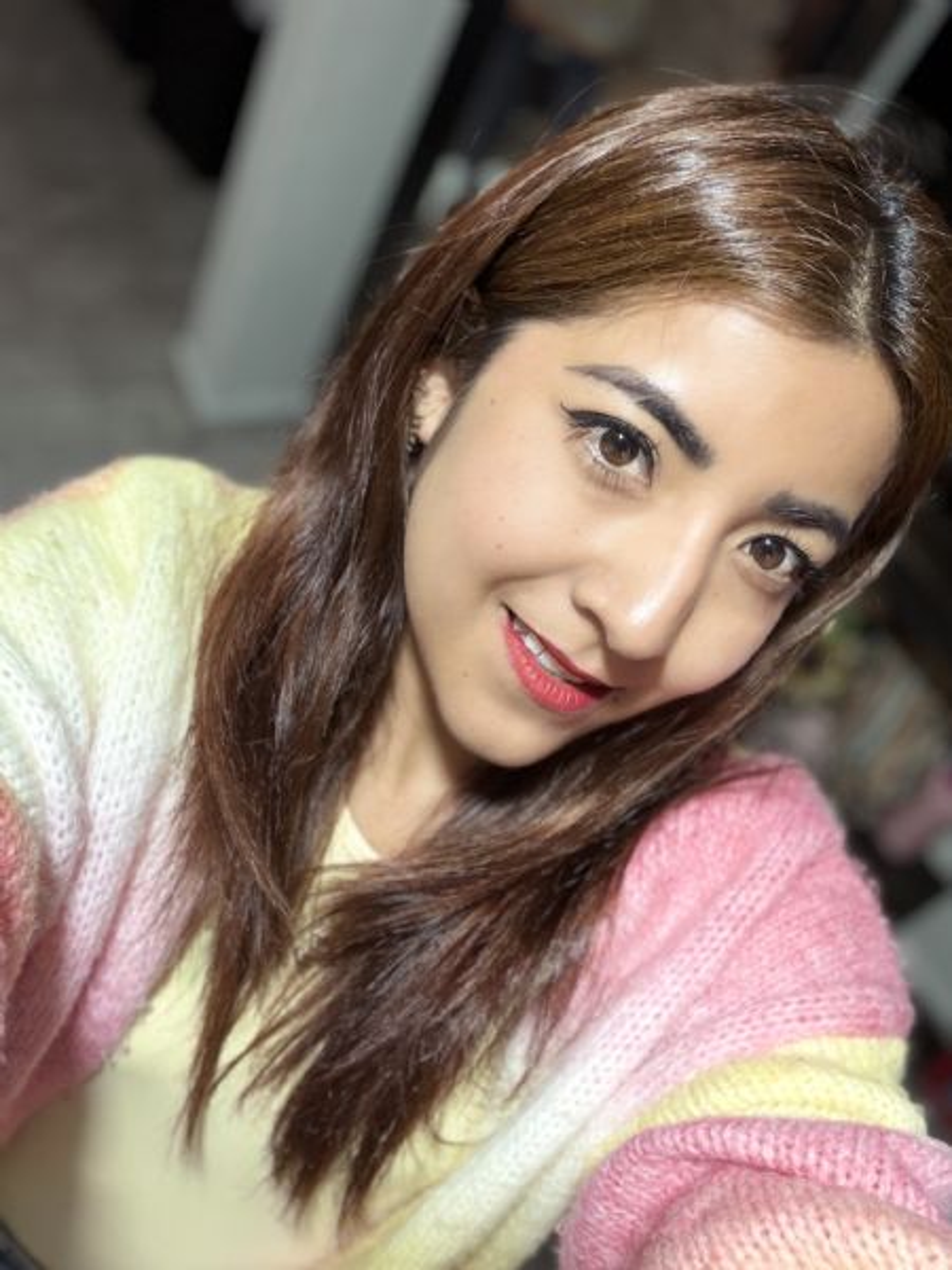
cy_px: 635
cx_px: 476
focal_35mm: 30
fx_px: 1100
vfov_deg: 60.0
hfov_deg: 46.8
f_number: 1.9
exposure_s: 1/60
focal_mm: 2.71
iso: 125
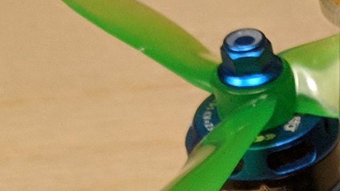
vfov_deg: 5.8
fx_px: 1784
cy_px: 534
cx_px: 583
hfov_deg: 10.3
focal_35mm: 198
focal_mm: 4.67
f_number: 2
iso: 453
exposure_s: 1/62.1
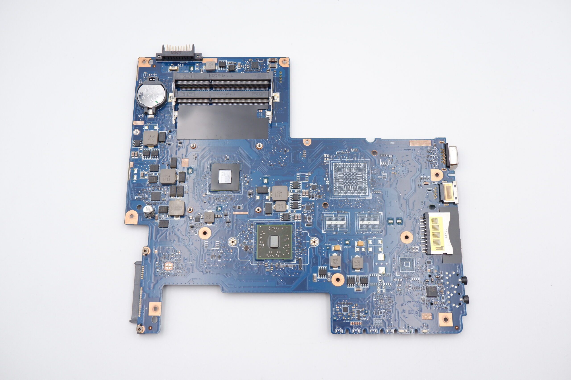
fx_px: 555
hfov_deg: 54.4
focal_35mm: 35
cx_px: 286
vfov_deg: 37.9
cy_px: 190
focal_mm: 23.5
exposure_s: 1/250
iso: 800
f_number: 5.6
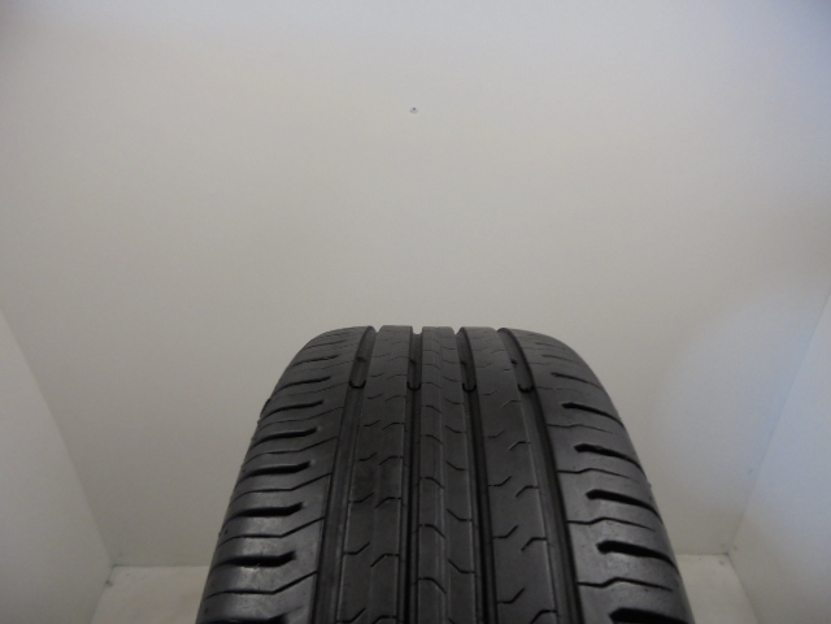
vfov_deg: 53.1
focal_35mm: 26
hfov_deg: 67.3
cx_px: 416
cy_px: 312
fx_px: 624
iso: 100
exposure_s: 1/50
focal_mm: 4.6
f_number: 3.5
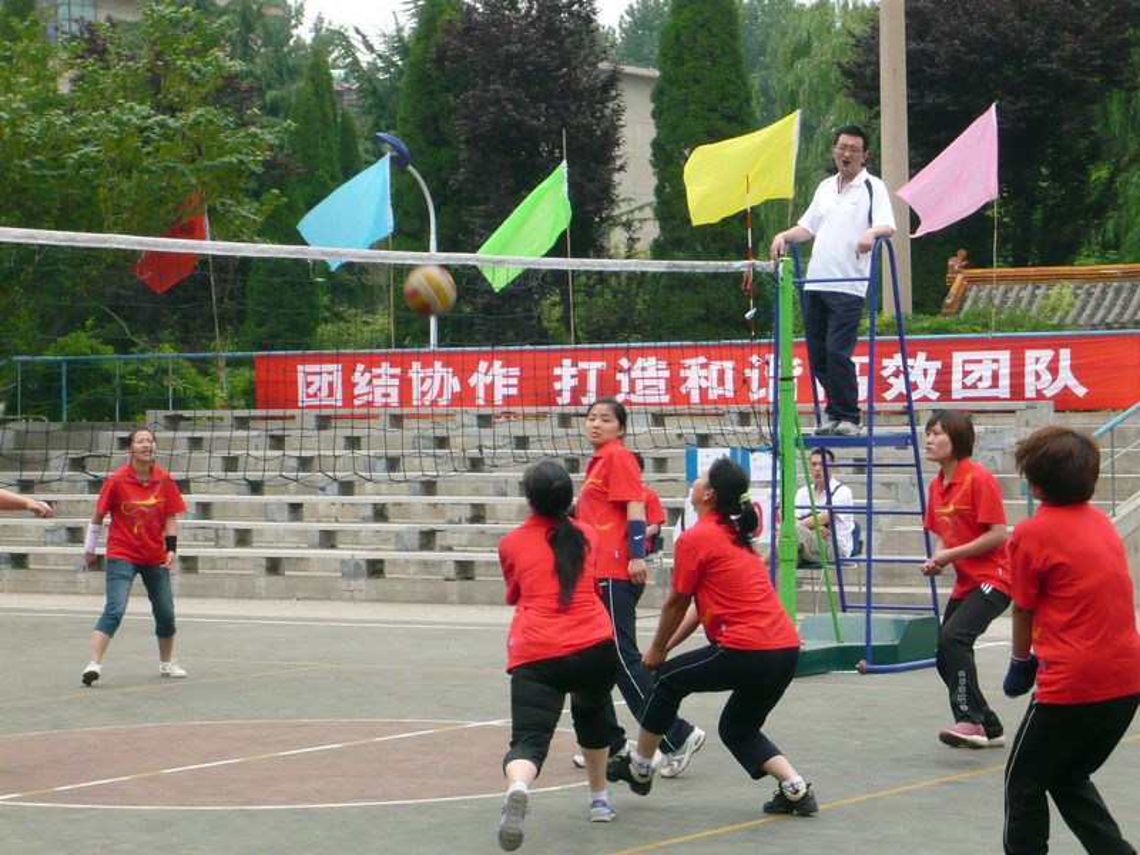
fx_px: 3293
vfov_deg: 14.8
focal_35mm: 100
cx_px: 570
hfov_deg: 19.6
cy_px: 428
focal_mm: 16.4
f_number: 5.6
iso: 200
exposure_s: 1/320
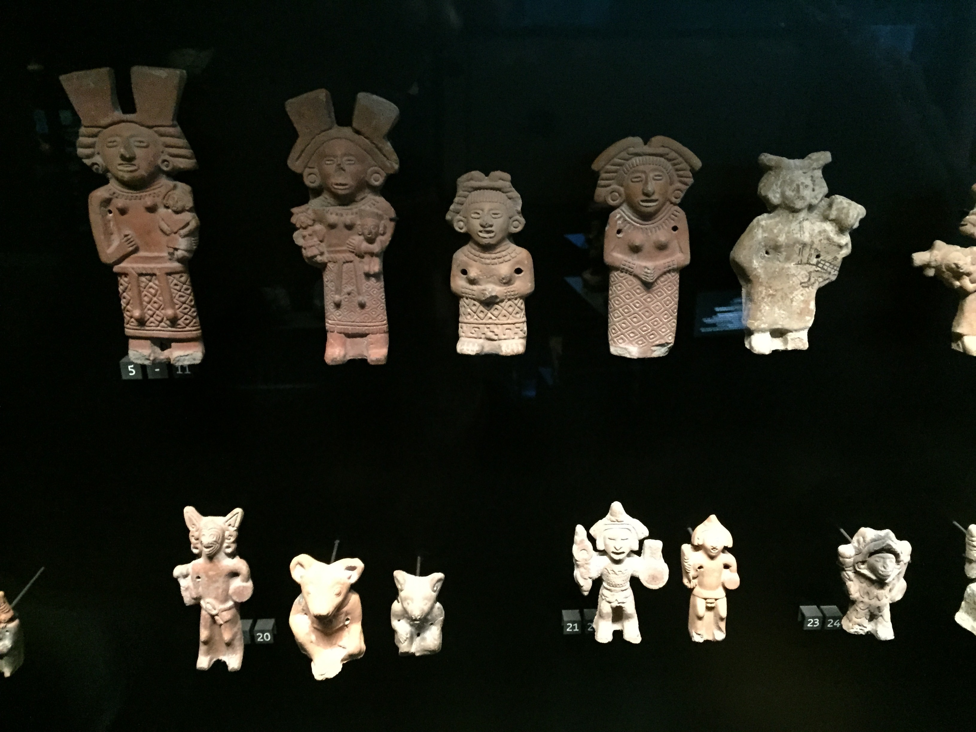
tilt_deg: -19.5
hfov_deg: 61.7
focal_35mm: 29
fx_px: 818
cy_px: 366
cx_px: 488
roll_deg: -0.3
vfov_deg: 48.2
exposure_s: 1/15
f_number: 2.2
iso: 1000
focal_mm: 4.15
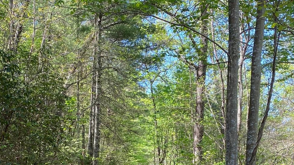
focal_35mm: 59
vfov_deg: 19.5
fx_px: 460
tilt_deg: -7.4
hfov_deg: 35.4
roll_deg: +1.1
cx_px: 159
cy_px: 185
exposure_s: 1/275
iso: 32
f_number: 1.8
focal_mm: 4.25
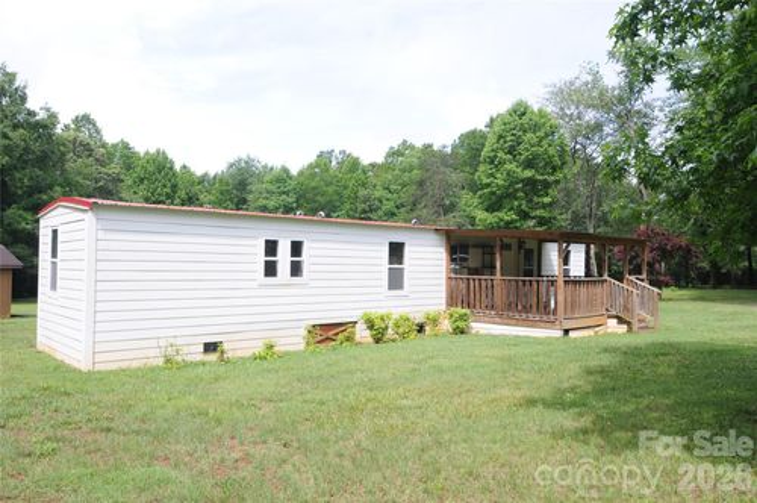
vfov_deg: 50.3
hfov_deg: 70.5
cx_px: 378
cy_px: 252
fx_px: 536
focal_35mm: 26
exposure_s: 1/250
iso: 200
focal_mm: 17
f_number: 7.1
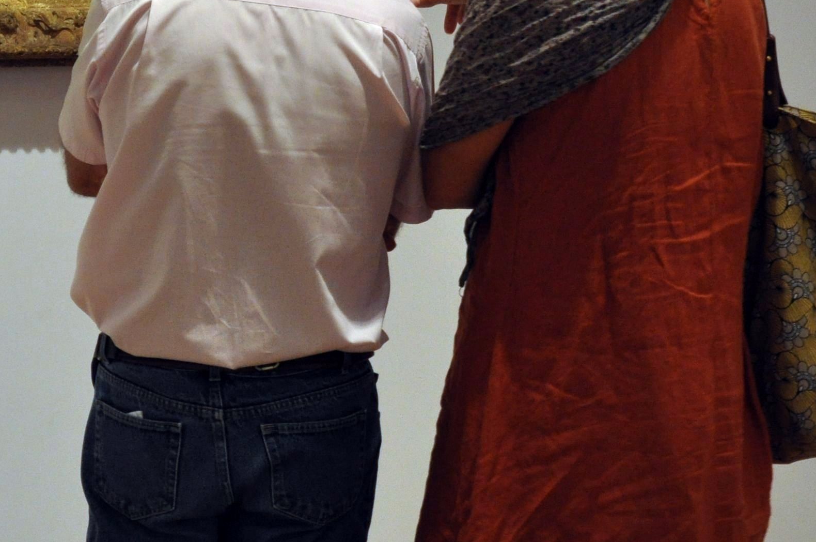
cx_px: -67
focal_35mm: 171
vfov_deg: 8.0
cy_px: 71
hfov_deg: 11.9
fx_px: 3871
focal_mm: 42
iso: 800
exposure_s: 1/15
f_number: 4.8
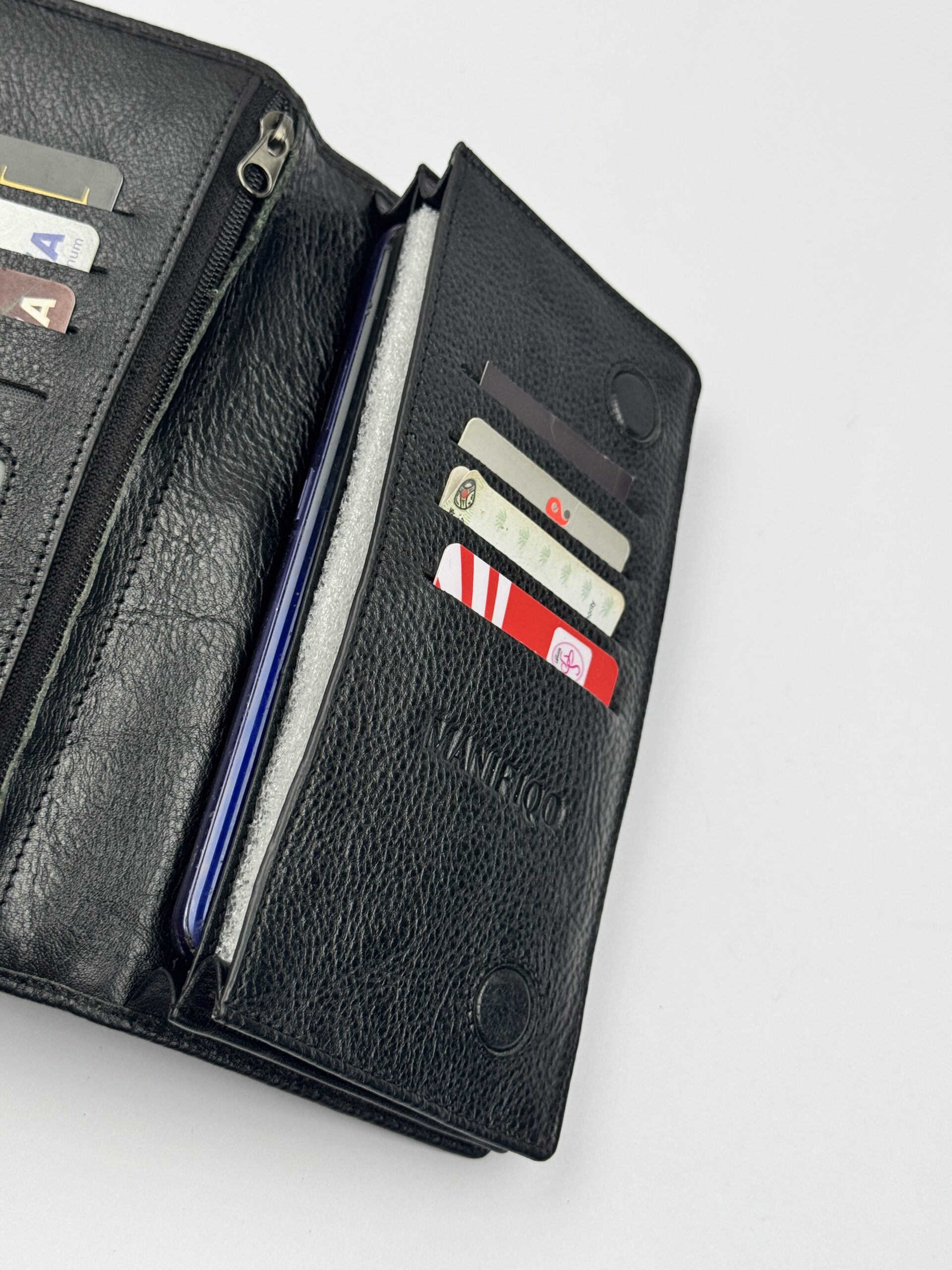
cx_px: 476
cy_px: 635
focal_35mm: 48
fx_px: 1760
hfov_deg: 30.3
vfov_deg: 39.7
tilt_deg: -64.1
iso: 64
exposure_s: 1/372
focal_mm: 6.76
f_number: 1.78
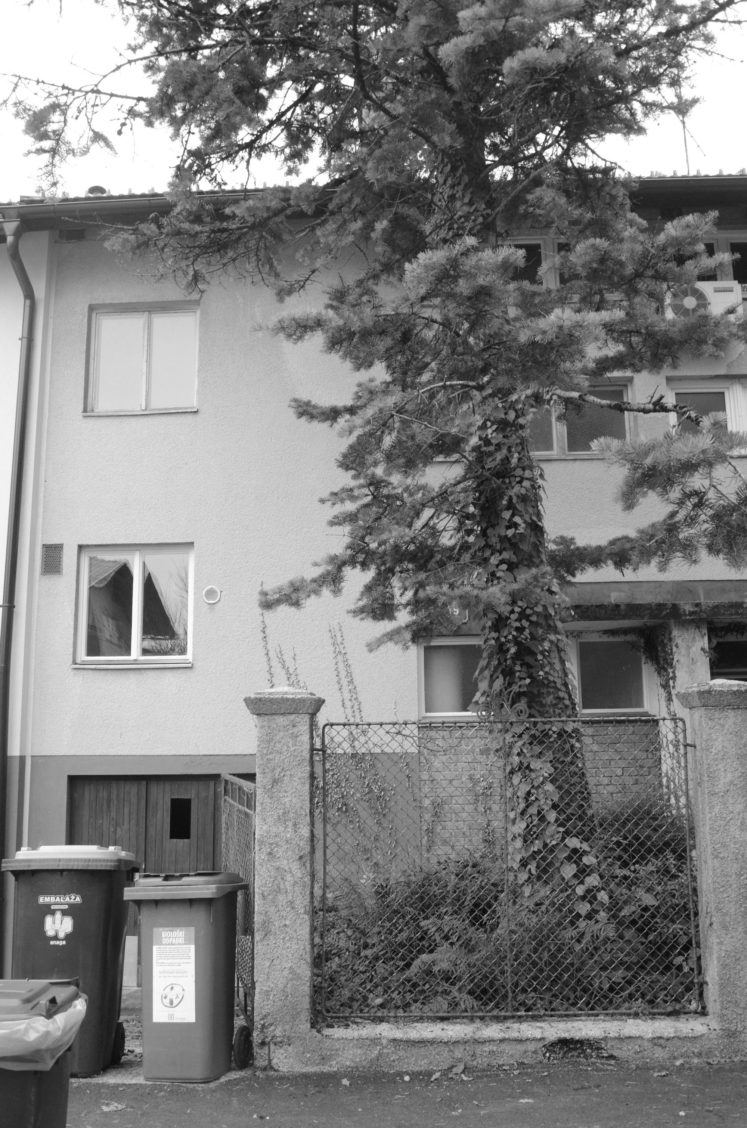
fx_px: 985
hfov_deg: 41.5
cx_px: 374
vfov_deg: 59.6
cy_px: 564
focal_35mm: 32
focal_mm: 21
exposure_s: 1/125
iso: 1250
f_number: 5.6
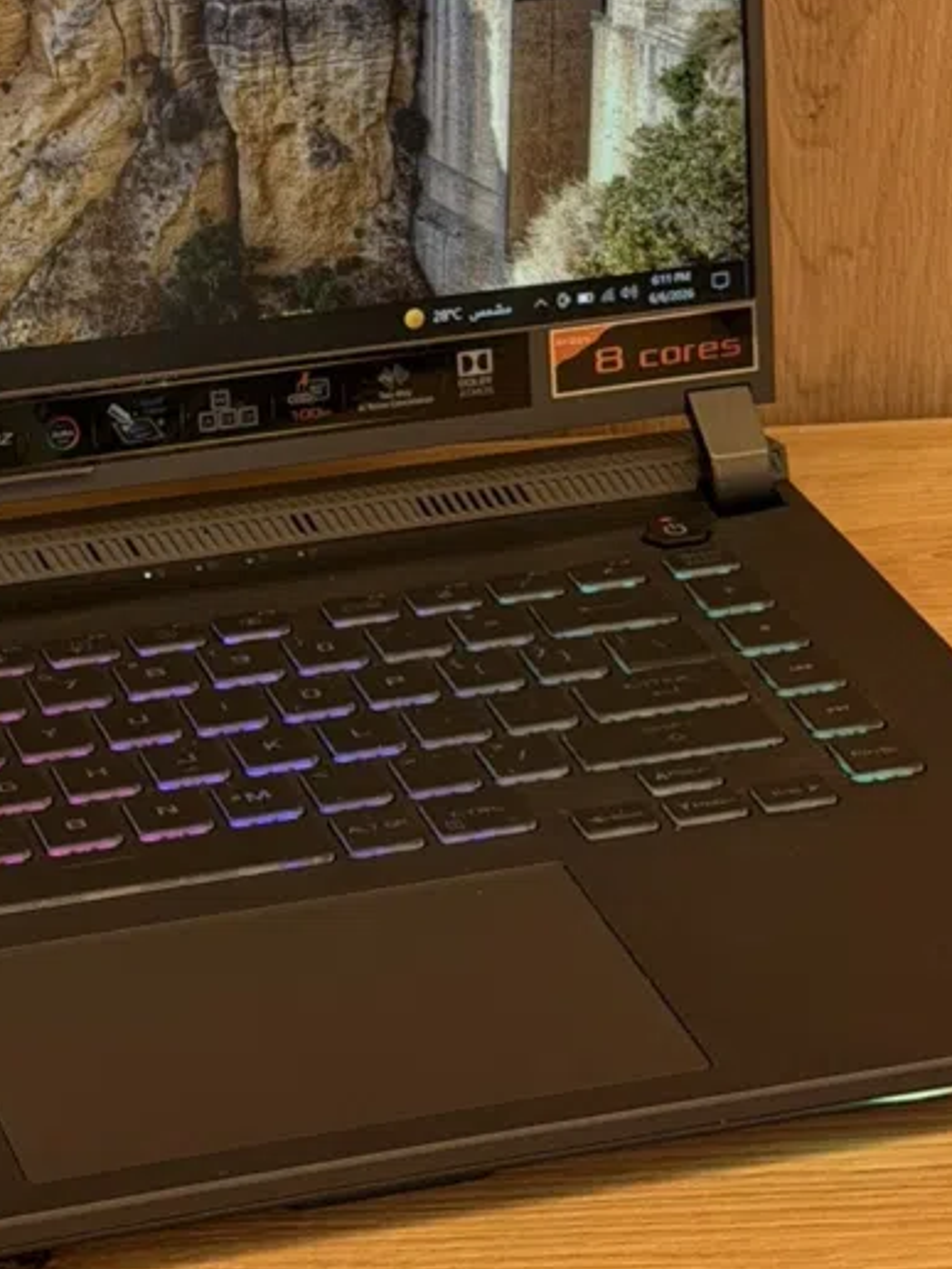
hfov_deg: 11.6
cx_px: 140
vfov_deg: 15.4
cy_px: 252
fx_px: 4657
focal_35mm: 127
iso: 100
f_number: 1.78
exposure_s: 1/100
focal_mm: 6.76
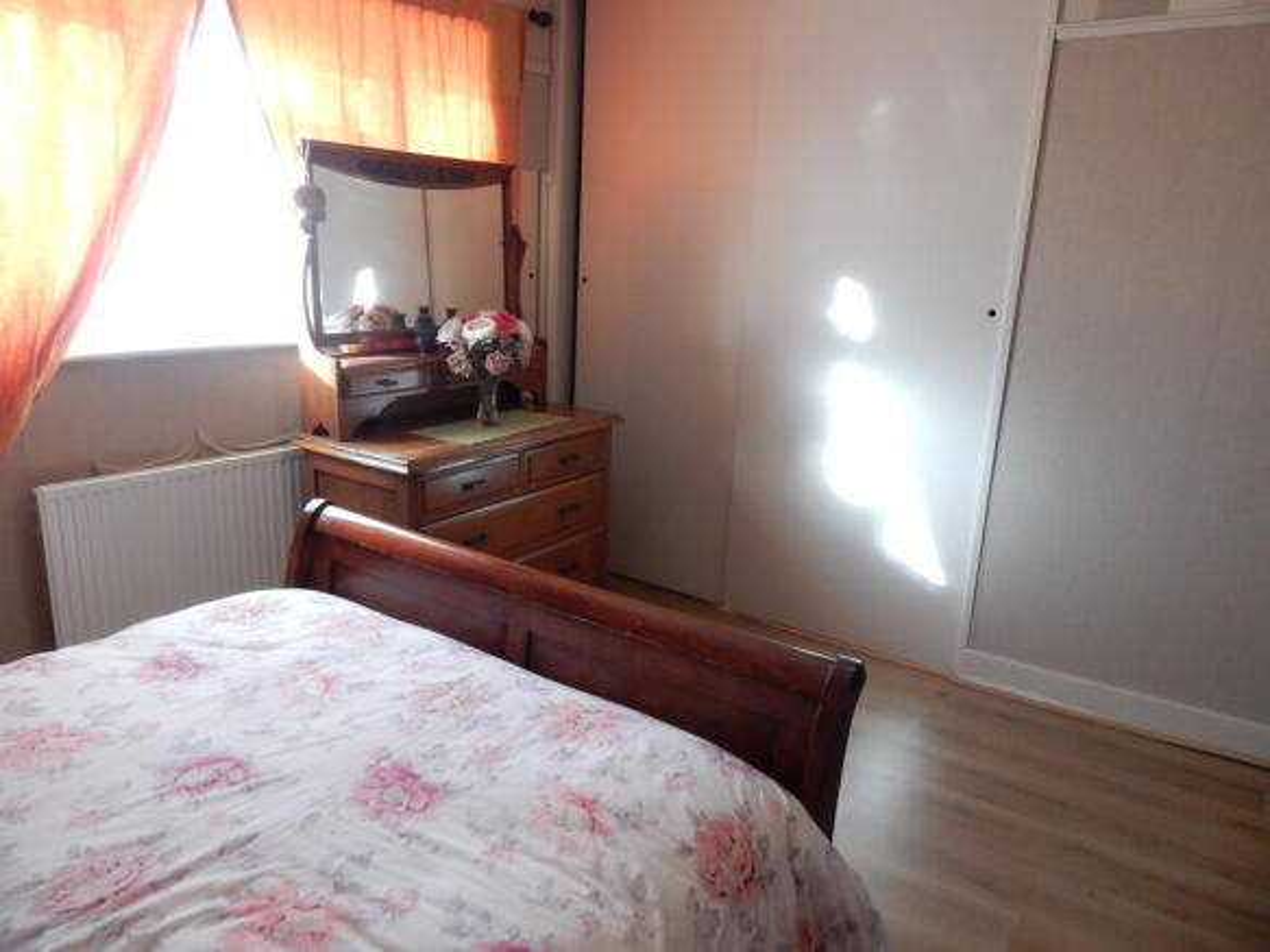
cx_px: 635
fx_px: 917
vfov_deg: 54.9
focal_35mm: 25
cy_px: 476
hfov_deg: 69.4
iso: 400
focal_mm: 4.5
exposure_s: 1/30
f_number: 3.7
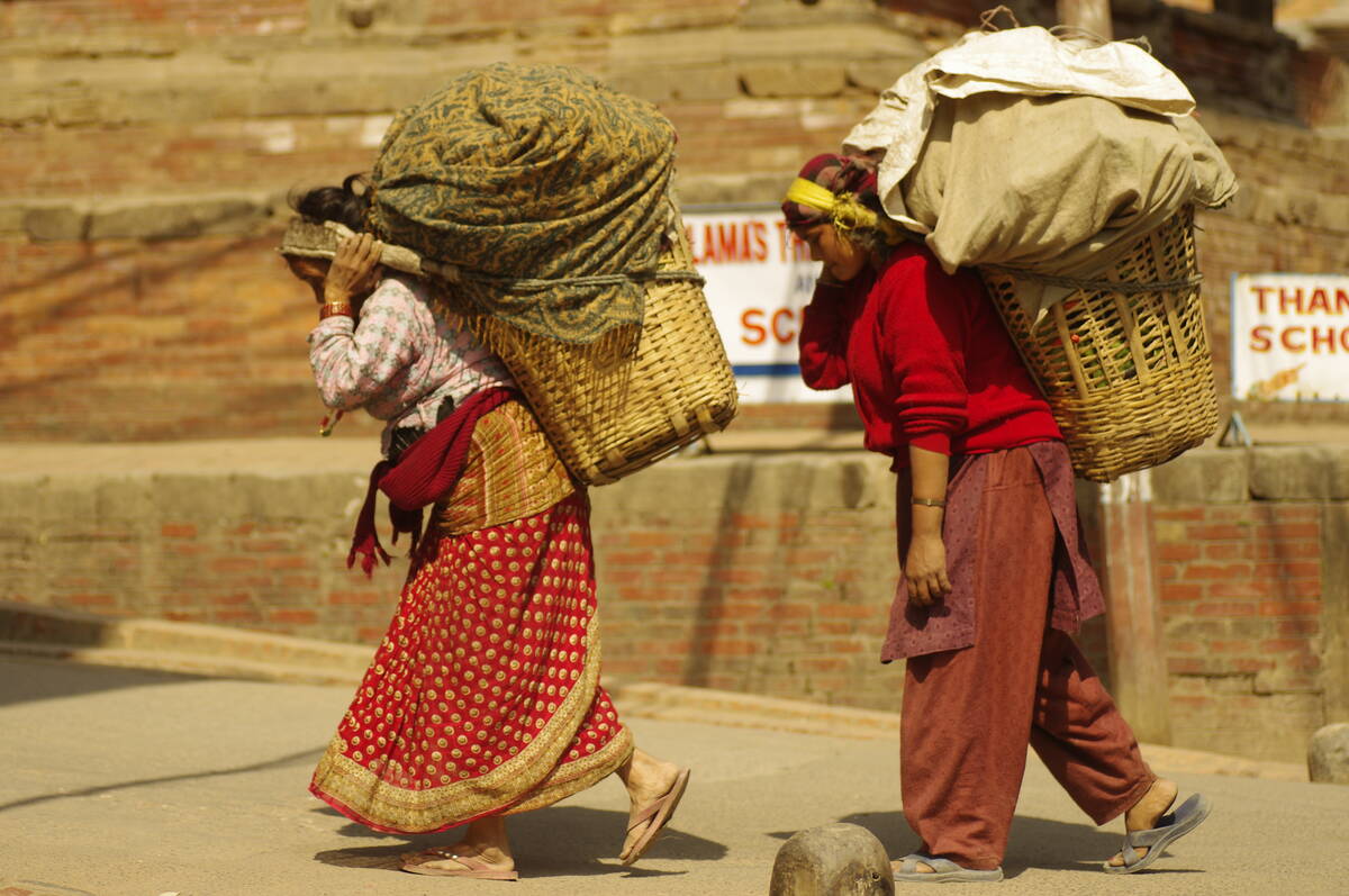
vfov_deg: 10.1
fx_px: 5053
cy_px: 448
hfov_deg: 15.2
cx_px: 674
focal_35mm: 135
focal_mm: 90
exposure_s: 1/2000
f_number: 2.8
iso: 200
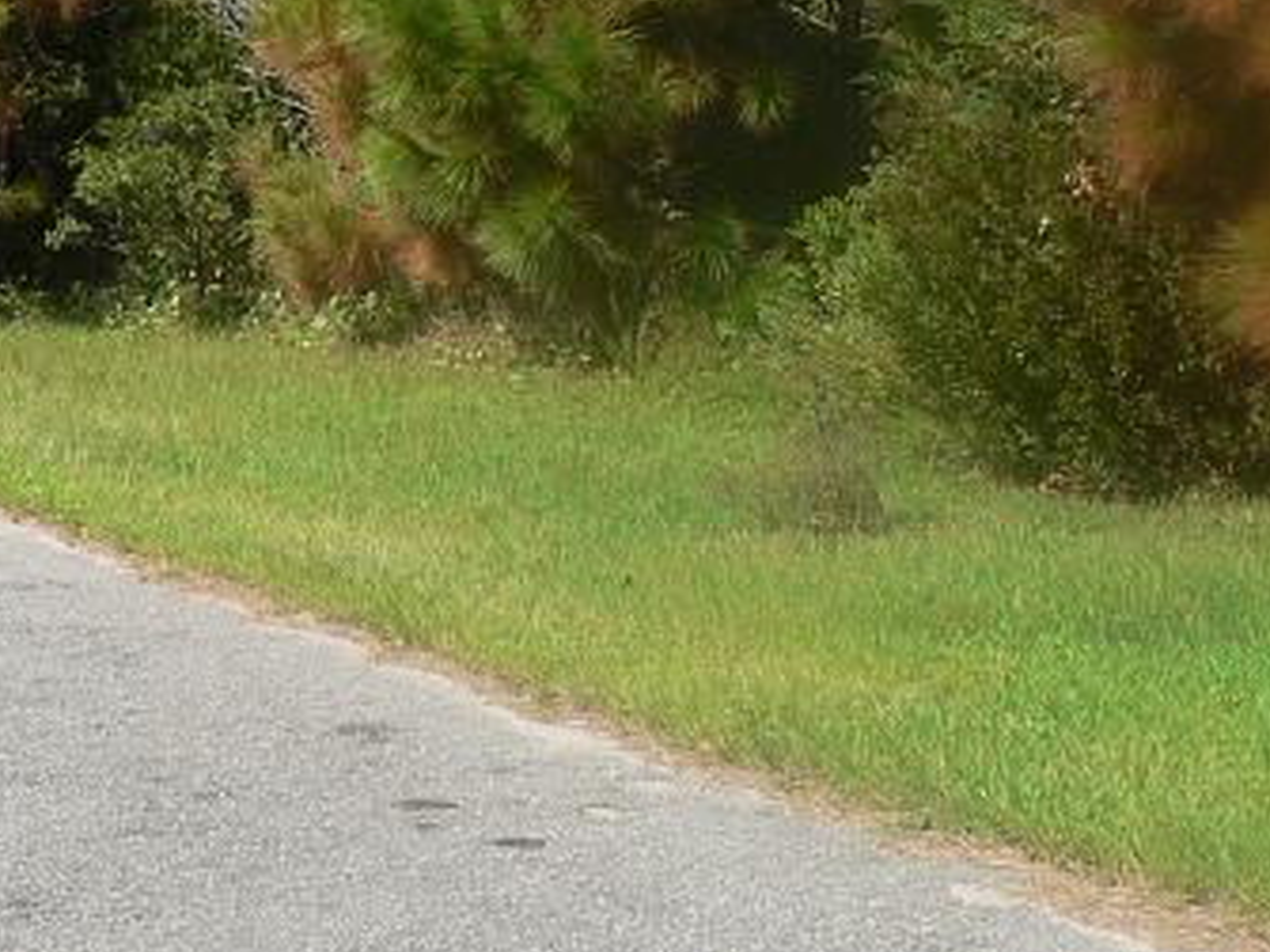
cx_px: 572
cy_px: -159
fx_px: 3154
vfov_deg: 16.5
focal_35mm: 86
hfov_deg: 22.8
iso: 80
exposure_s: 1/400
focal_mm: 6
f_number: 4.5
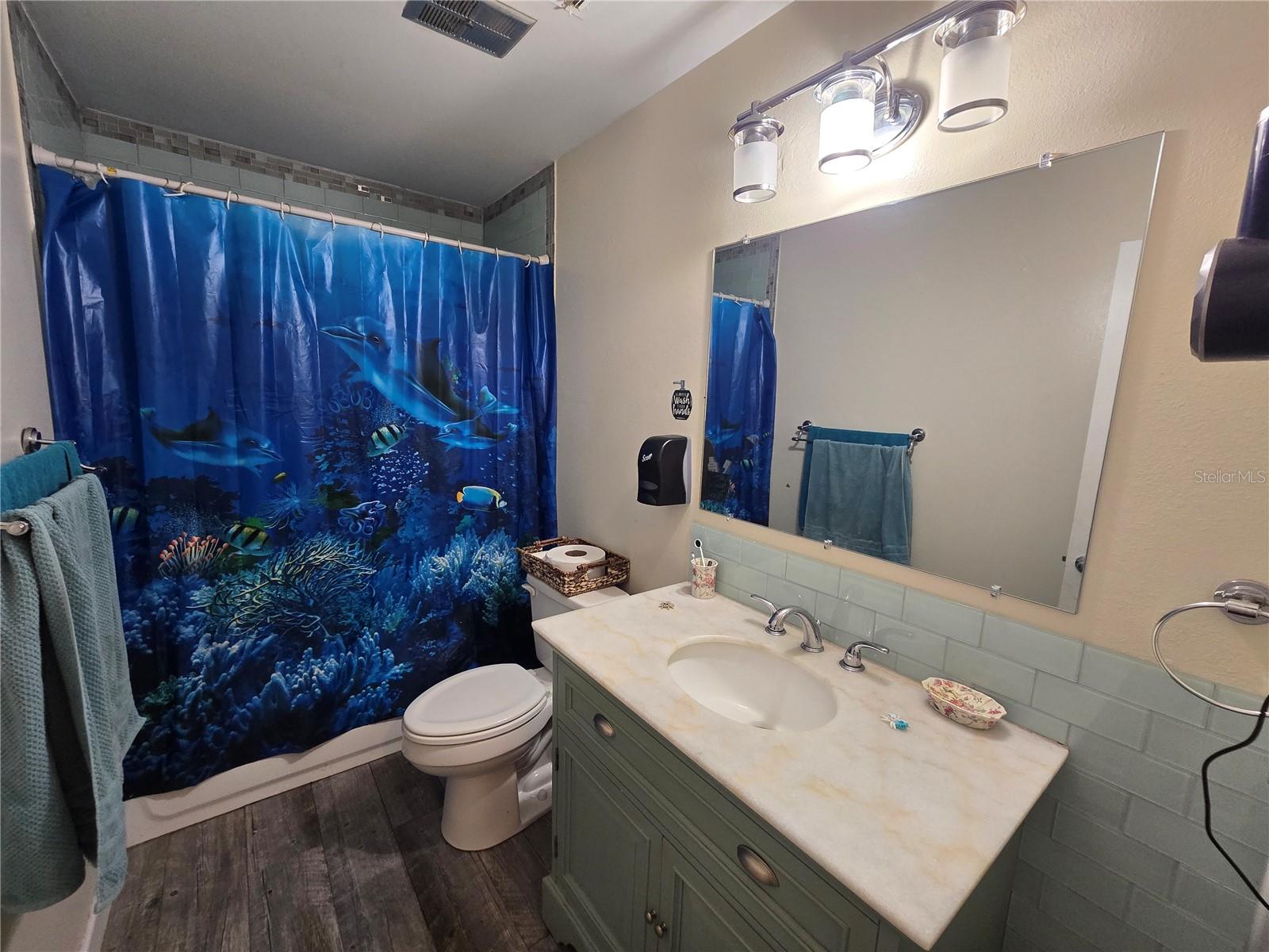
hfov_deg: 106.2
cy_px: 476
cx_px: 634
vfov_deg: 89.9
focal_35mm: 13
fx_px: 477
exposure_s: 1/60
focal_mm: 2.2
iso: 200
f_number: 2.2
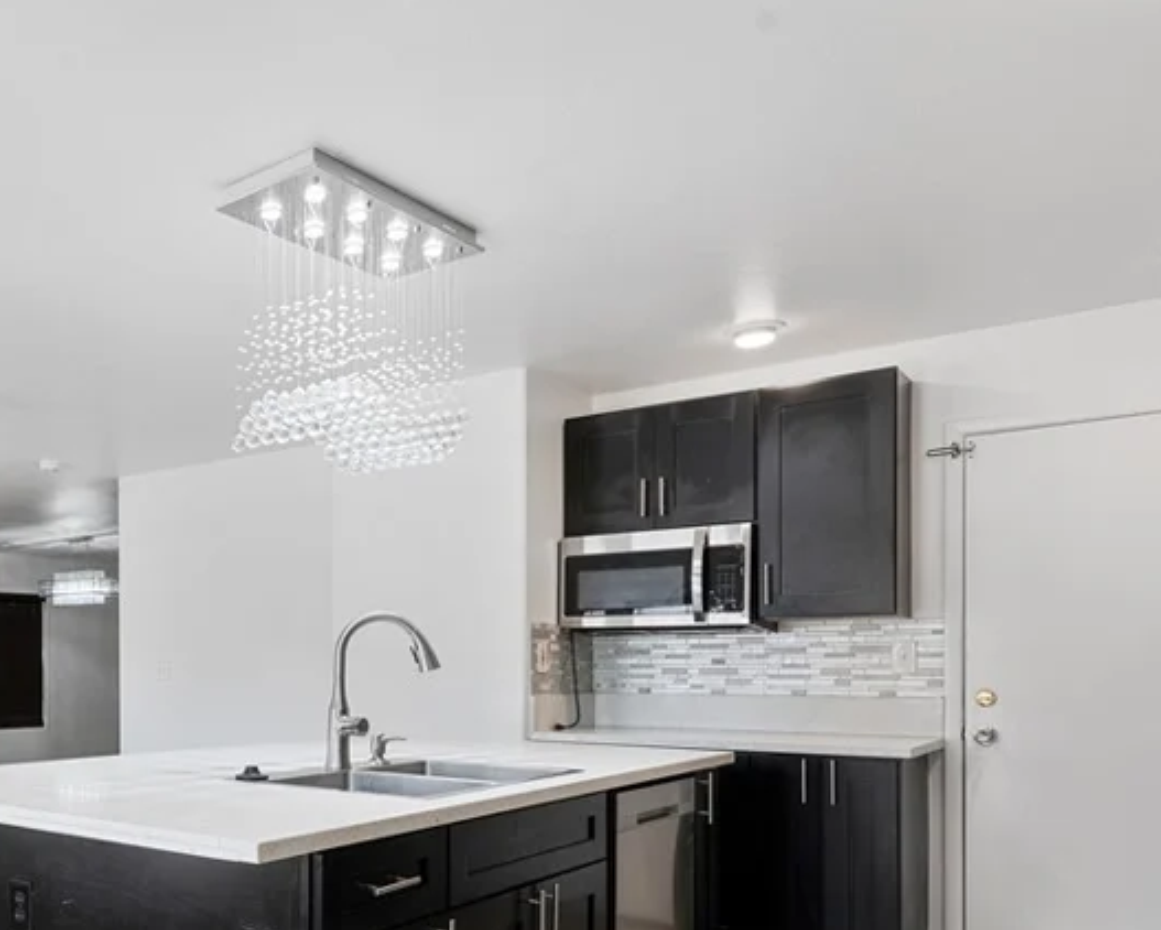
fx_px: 1066
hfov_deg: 51.7
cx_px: 156
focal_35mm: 31
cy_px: 691
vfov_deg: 45.6
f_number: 8
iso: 1000
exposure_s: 1/60
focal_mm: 17
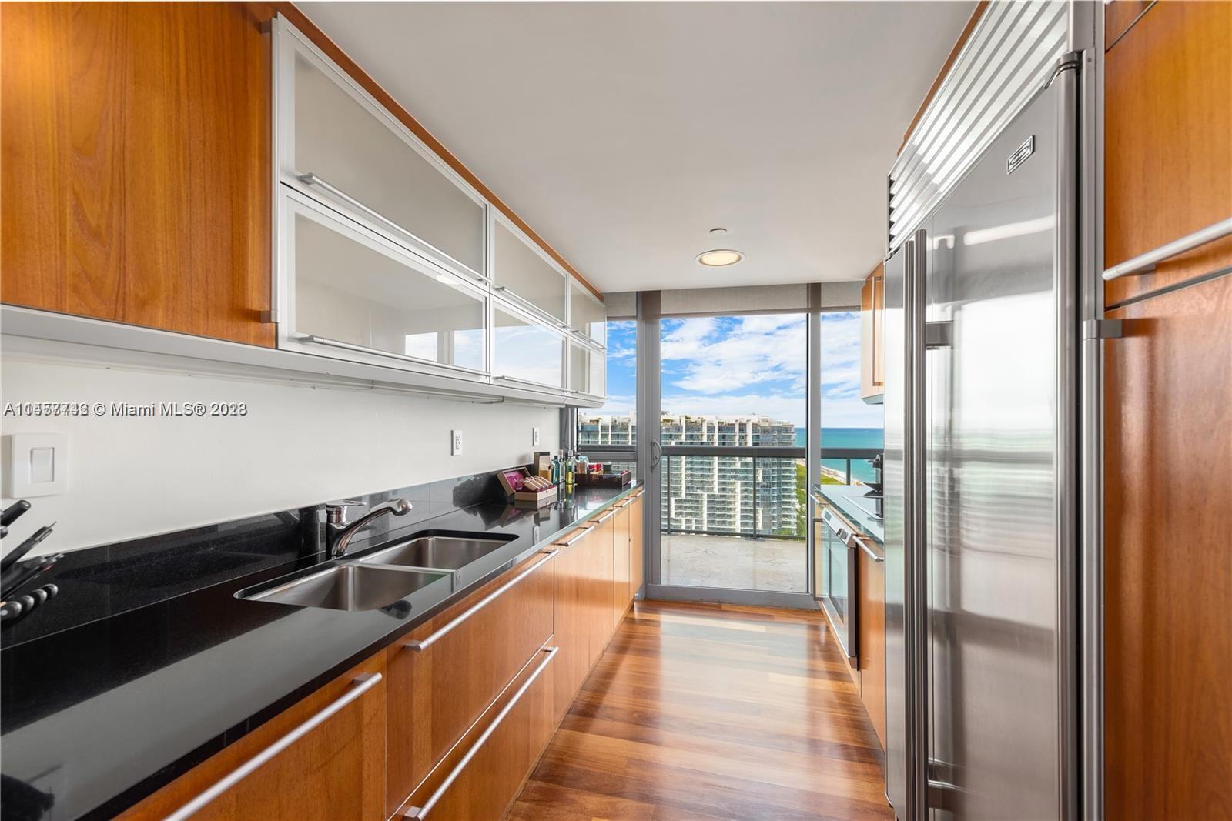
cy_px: 410
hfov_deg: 104.2
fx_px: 479
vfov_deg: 81.2
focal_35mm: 14
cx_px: 616
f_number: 8
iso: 400
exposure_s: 1/8
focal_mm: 14
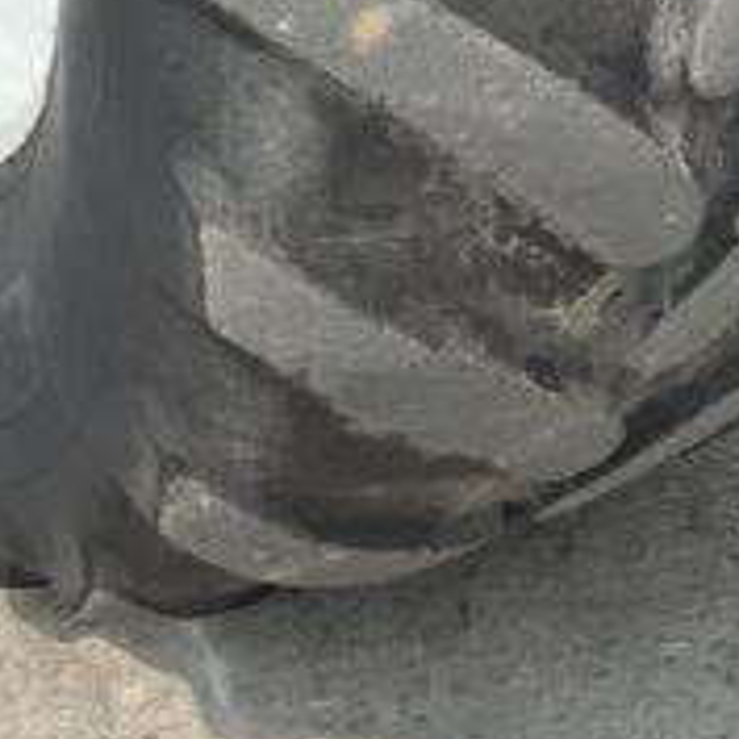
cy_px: -501
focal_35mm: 148
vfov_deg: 11.2
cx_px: 593
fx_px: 3575
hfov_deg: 11.8
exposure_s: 1/842
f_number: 1.8
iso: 16
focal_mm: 3
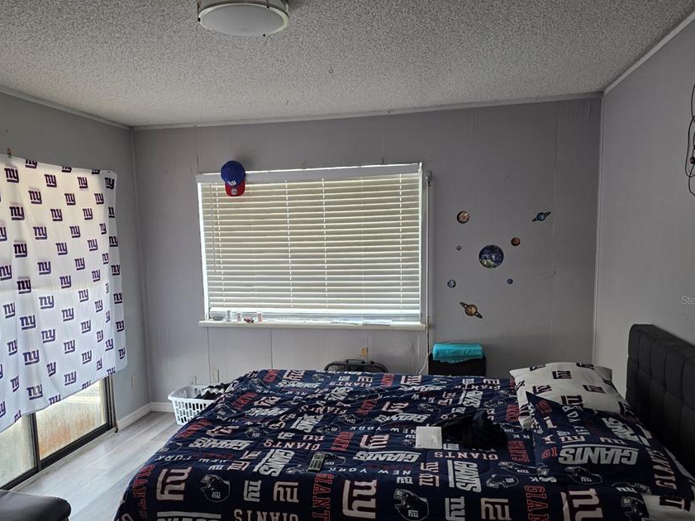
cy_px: 300
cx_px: 308
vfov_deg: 49.6
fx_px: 562
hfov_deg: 63.3
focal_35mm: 28
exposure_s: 1/180
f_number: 1.7
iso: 200
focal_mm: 6.3
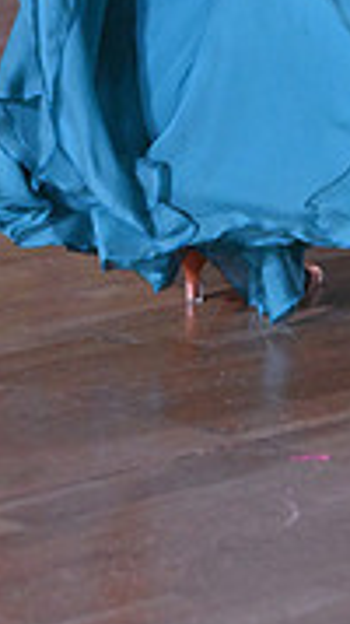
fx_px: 4789
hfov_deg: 4.2
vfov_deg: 7.3
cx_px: 2
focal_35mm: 290
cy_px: -379
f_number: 5.6
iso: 4000
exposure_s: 1/400
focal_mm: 85
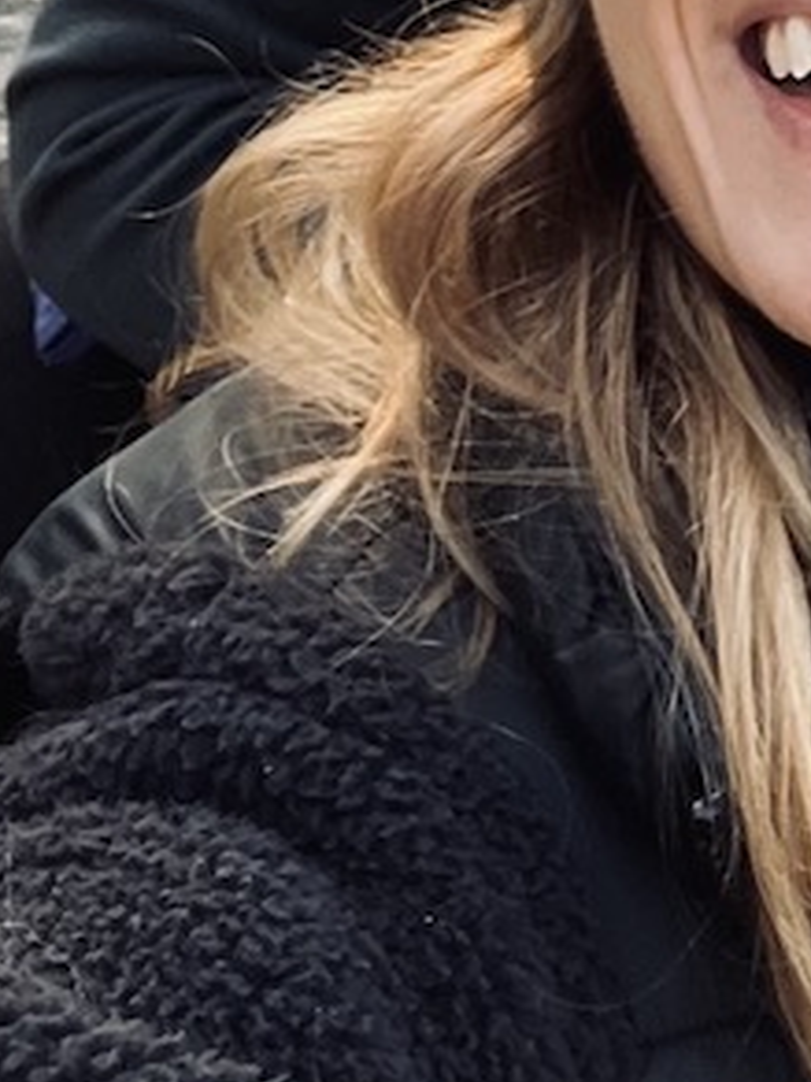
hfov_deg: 14.5
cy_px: -632
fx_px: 2999
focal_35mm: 96
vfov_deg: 17.8
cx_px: 1185
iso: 80
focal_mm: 2.71
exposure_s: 1/121
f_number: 2.2
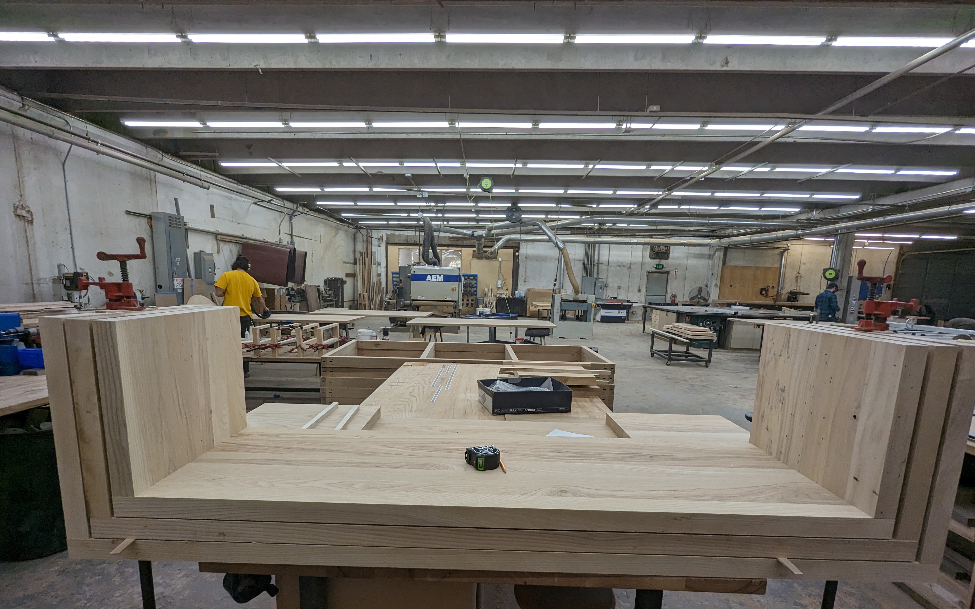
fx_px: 452
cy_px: 358
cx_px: 488
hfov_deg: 94.4
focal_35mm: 17
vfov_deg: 67.5
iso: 93
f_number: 2.2
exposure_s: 1/219
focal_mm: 2.35
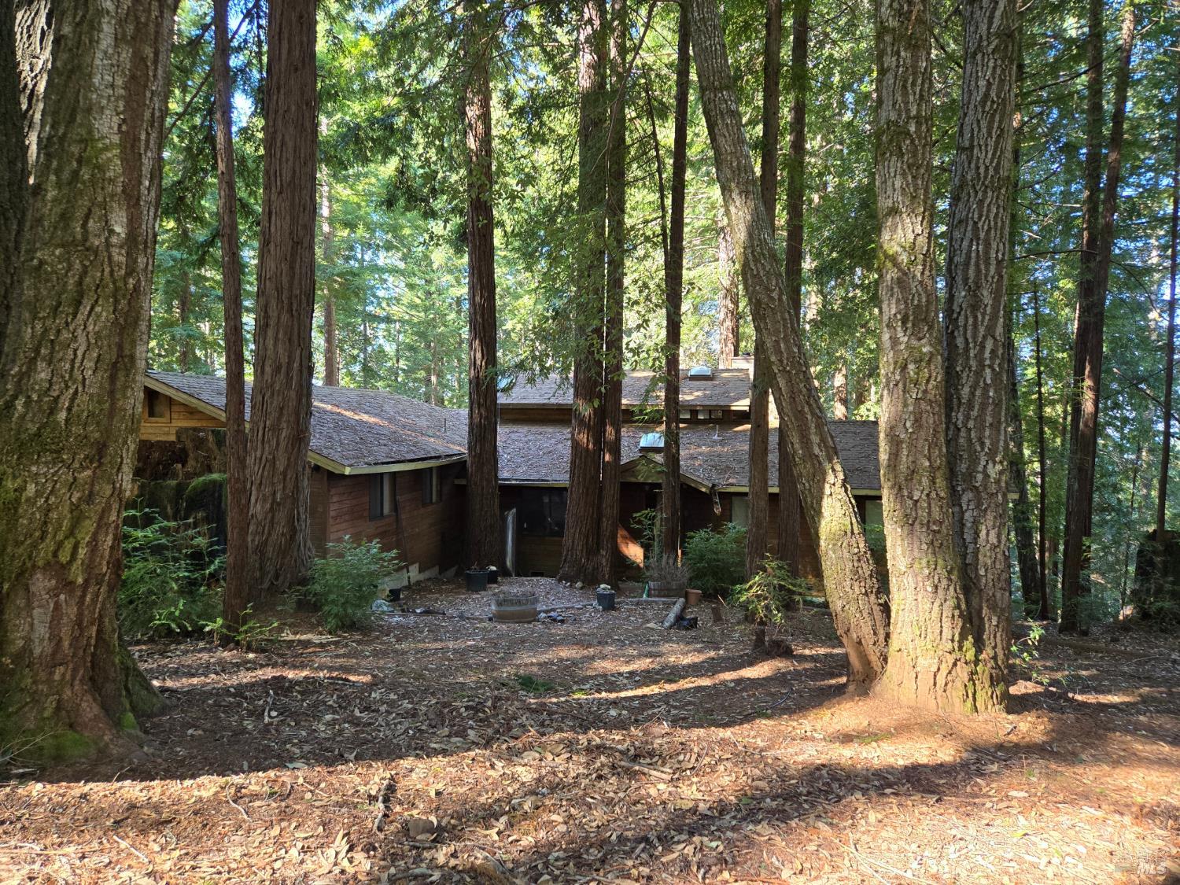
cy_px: 442
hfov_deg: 73.9
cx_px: 590
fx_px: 784
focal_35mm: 23
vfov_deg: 58.9
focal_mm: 5.4
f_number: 1.8
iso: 160
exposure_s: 1/180
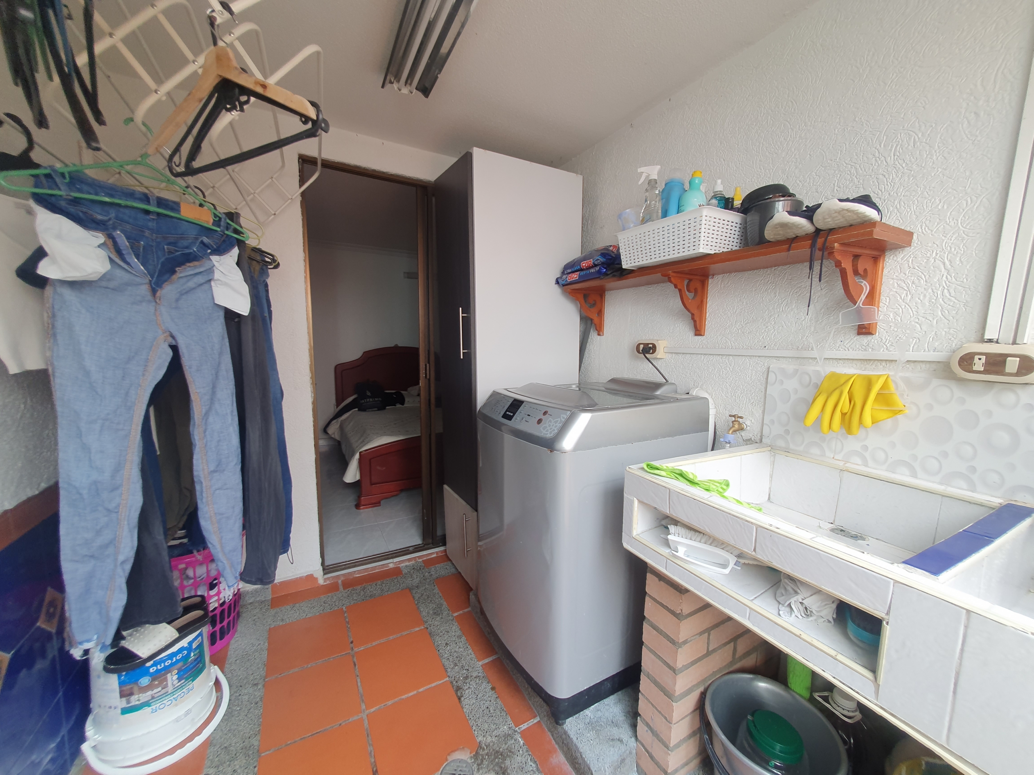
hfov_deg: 106.2
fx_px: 388
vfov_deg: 89.9
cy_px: 388
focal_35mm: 13
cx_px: 517
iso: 50
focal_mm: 1.8
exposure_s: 1/50
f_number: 2.2
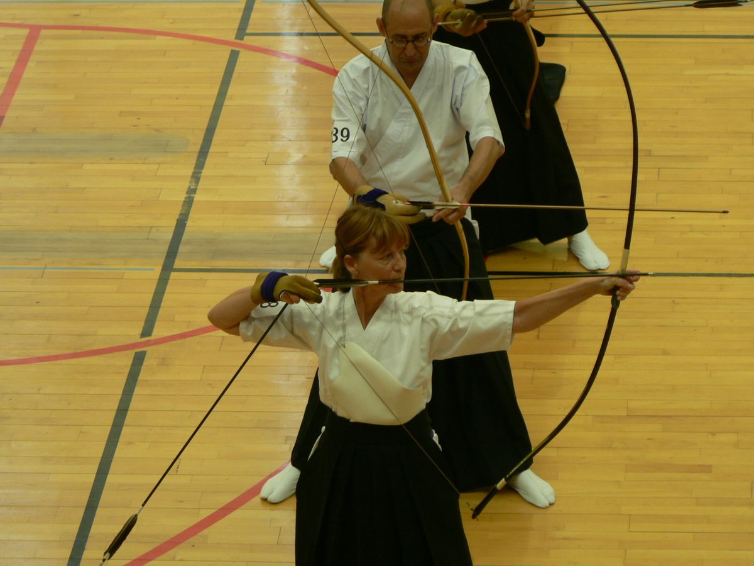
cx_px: 377
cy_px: 283
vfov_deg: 6.9
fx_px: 4705
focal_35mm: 216
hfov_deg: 9.2
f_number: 3.3
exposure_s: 1/30
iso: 100
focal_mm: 35.9
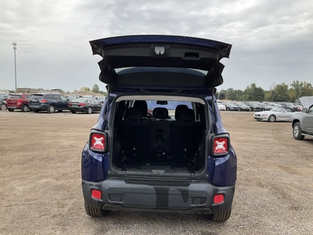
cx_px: 156
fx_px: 262
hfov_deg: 61.7
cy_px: 118
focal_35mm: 29
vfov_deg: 48.2
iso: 25
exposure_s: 1/291
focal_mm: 3
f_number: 1.8
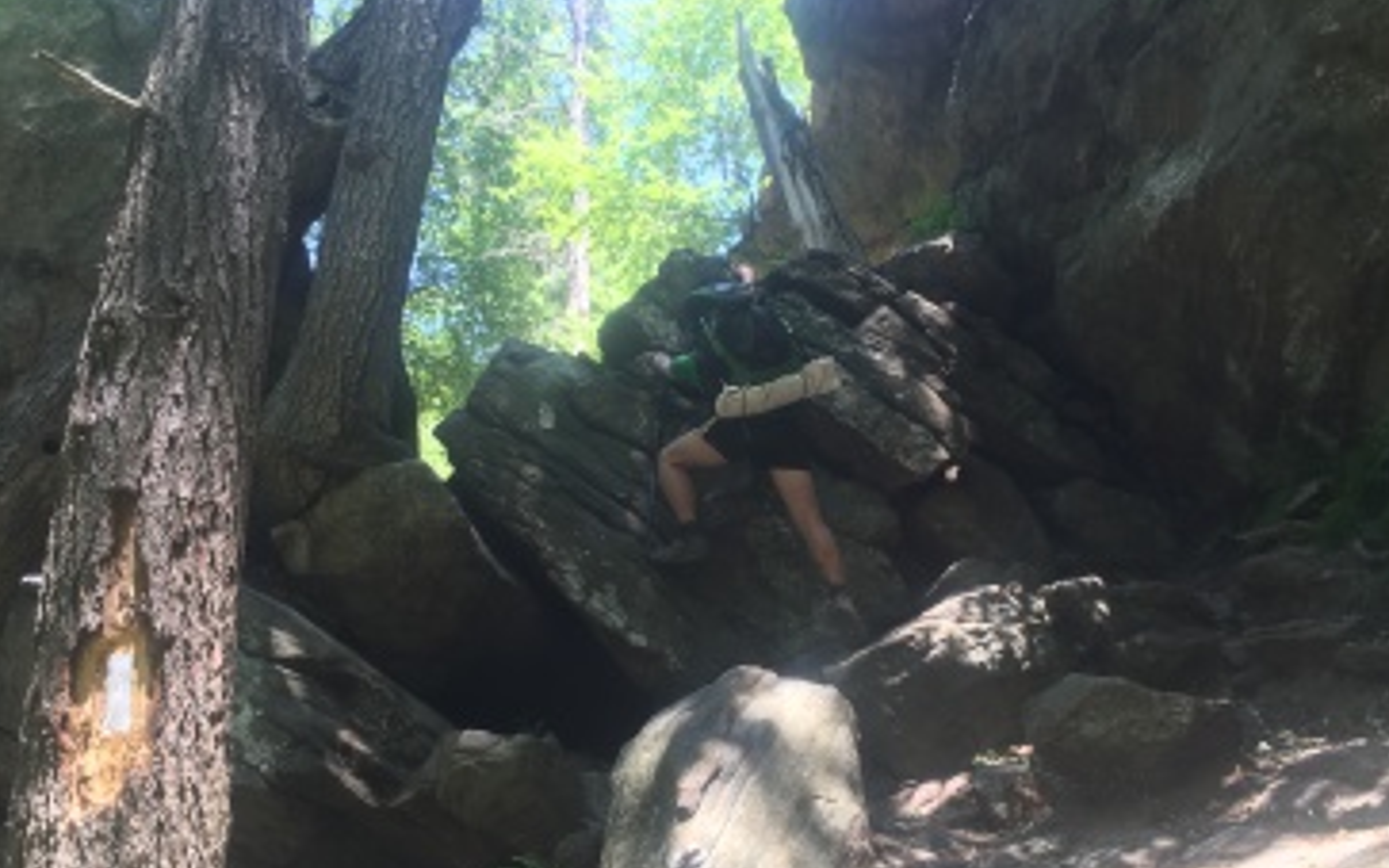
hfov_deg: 61.2
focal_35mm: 31
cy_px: 436
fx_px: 1174
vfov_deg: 40.6
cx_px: 693
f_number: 2.2
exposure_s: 1/60
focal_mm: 4.15
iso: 25
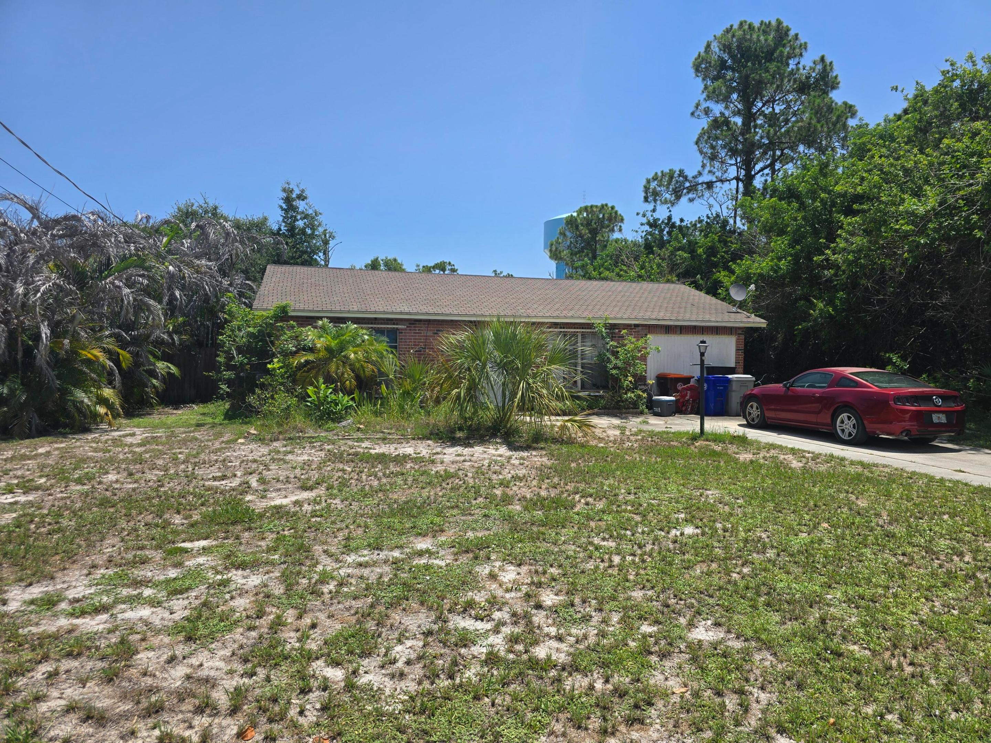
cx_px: 496
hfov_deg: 73.9
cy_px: 372
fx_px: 658
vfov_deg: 58.9
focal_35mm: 23
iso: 12
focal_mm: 6.3
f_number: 1.7
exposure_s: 1/907
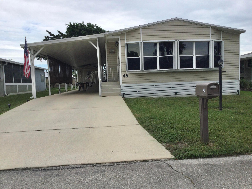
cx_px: 126
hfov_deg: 58.4
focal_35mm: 31
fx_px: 226
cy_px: 94
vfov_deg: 45.4
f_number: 2.4
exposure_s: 1/936
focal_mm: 3.3
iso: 25
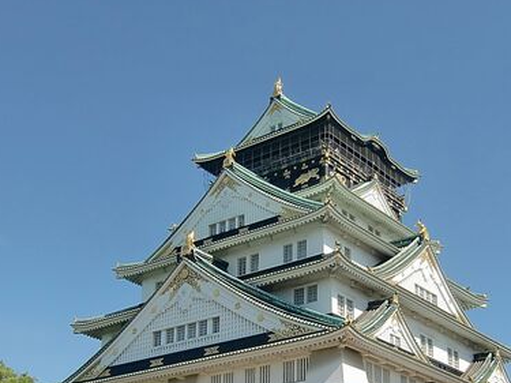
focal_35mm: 58
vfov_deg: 24.9
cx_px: 296
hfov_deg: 33.2
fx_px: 856
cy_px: 289
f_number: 3.6
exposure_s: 1/800
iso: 64
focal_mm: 6.1
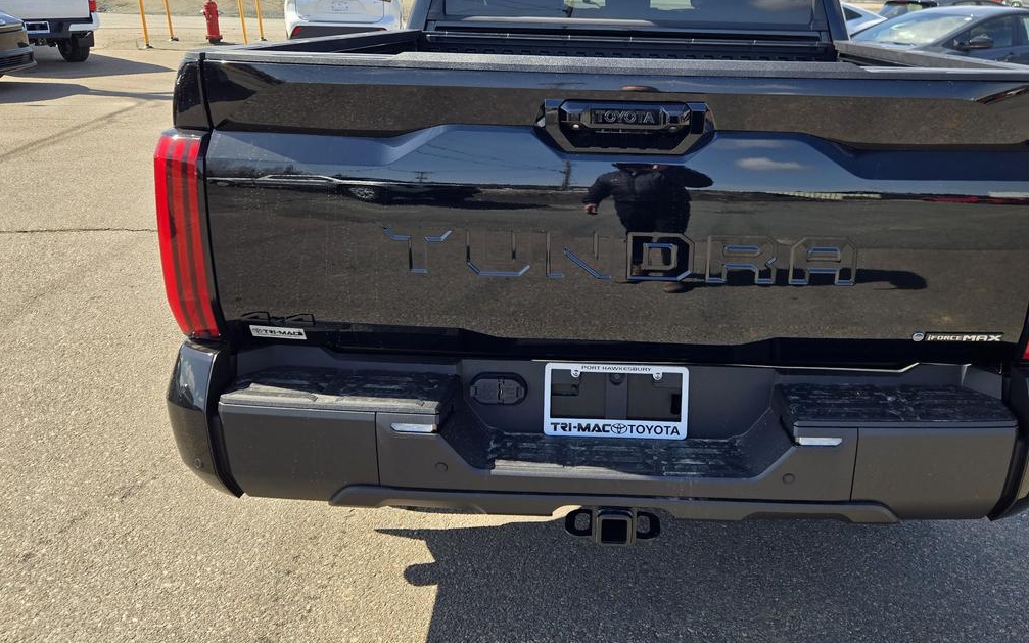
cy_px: 227
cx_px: 611
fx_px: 869
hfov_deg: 60.8
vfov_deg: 40.2
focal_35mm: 31
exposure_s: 1/1002
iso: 25
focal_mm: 5.4
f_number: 1.8
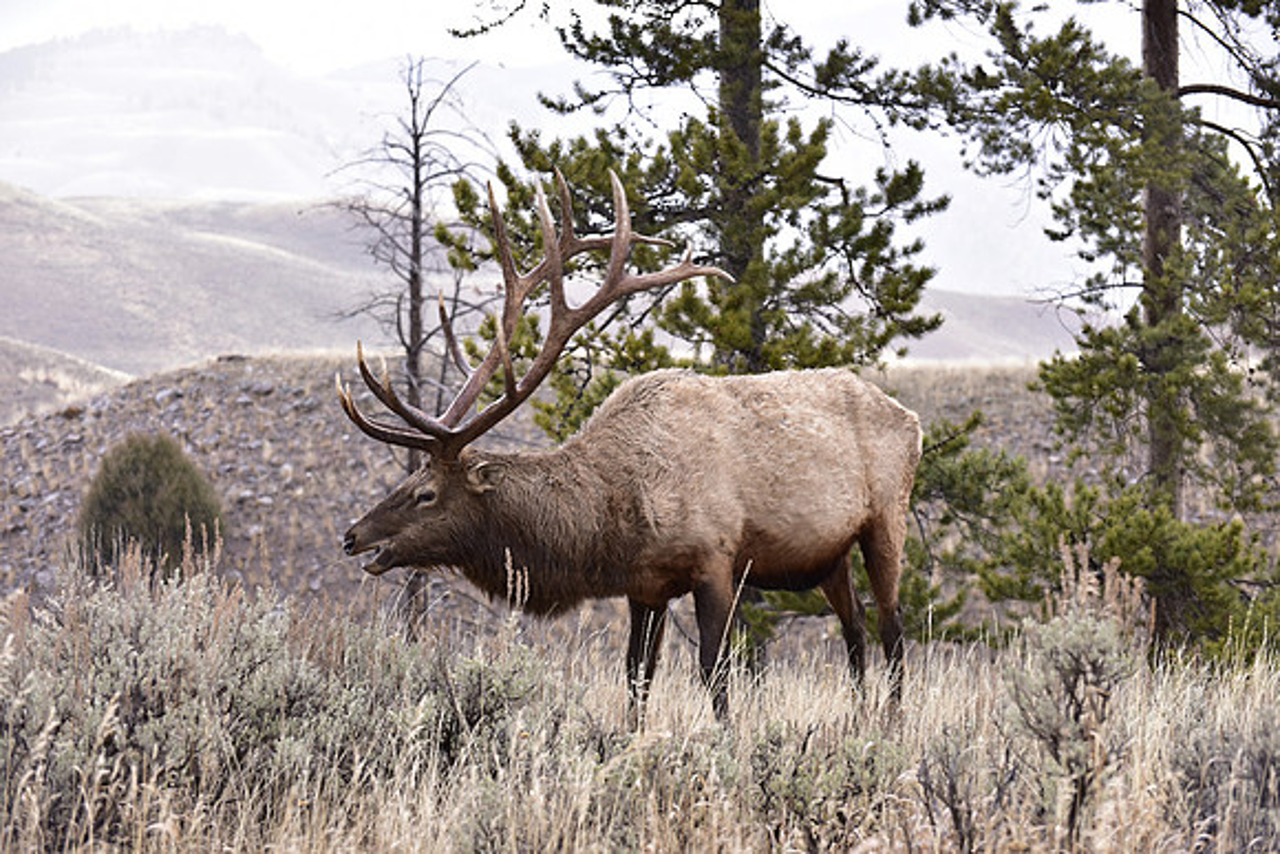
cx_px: 640
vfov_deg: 12.5
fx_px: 3912
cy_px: 427
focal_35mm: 110
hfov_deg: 18.6
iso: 1000
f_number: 6.3
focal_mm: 110
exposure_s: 1/80
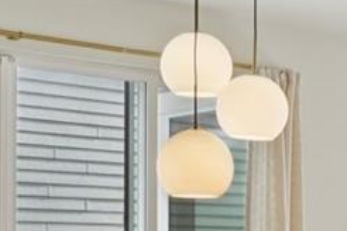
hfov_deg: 17.1
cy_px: 273
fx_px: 1034
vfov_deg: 12.5
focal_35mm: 107
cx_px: 528
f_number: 8
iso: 400
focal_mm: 11
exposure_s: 1/100
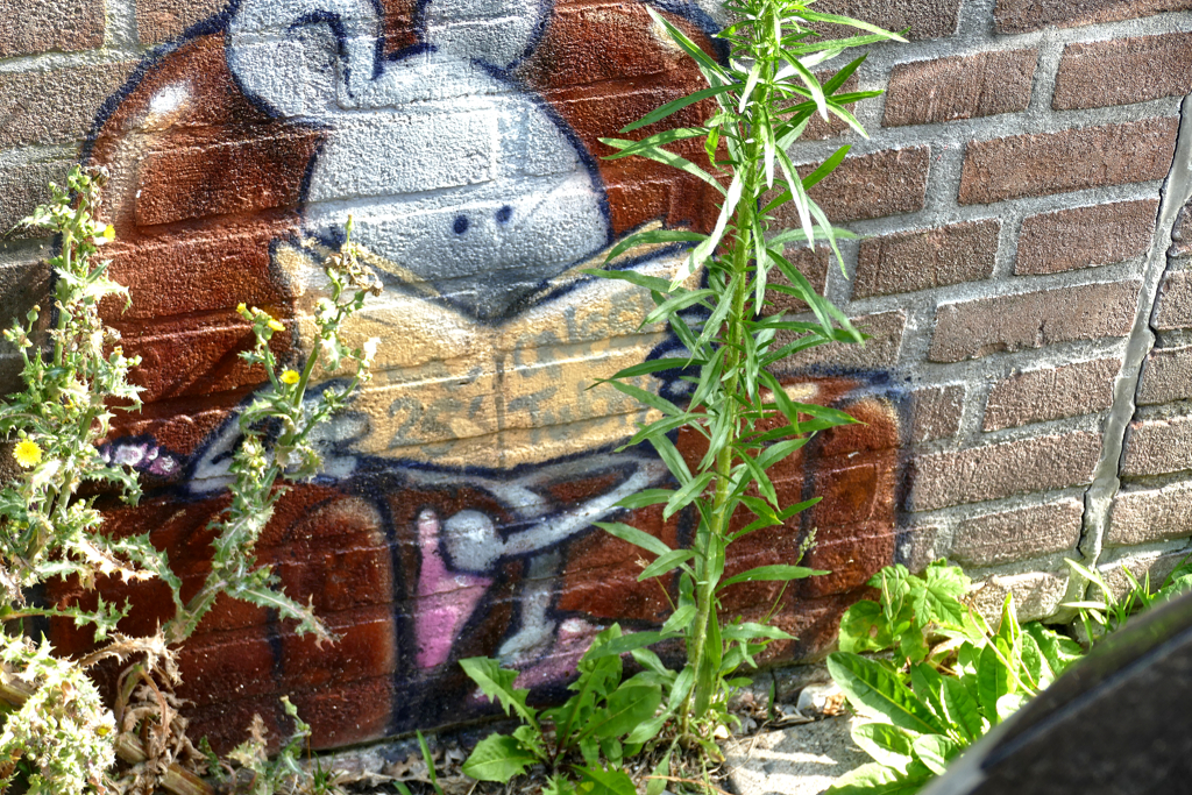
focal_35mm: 91
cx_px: 596
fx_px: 3013
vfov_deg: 15.0
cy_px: 398
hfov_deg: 22.4
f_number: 3.8
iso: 125
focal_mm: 33.1
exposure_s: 1/125
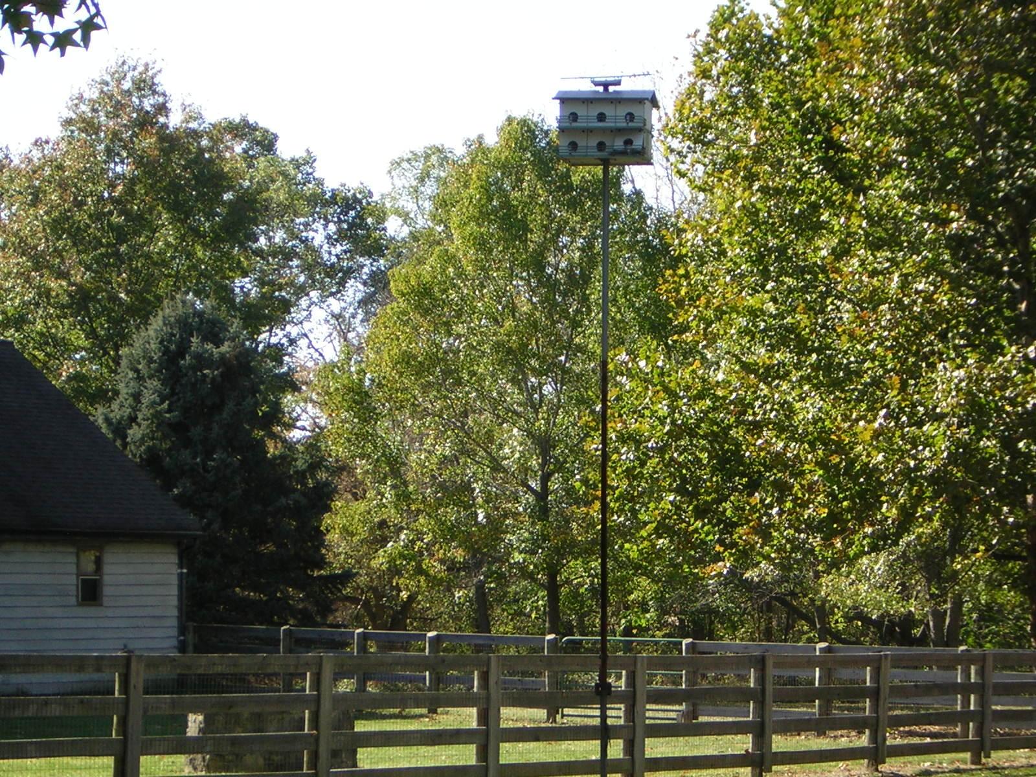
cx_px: 518
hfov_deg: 18.2
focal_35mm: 108
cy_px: 388
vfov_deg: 13.7
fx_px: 3232
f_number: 4.7
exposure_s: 1/144
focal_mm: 14.1
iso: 50
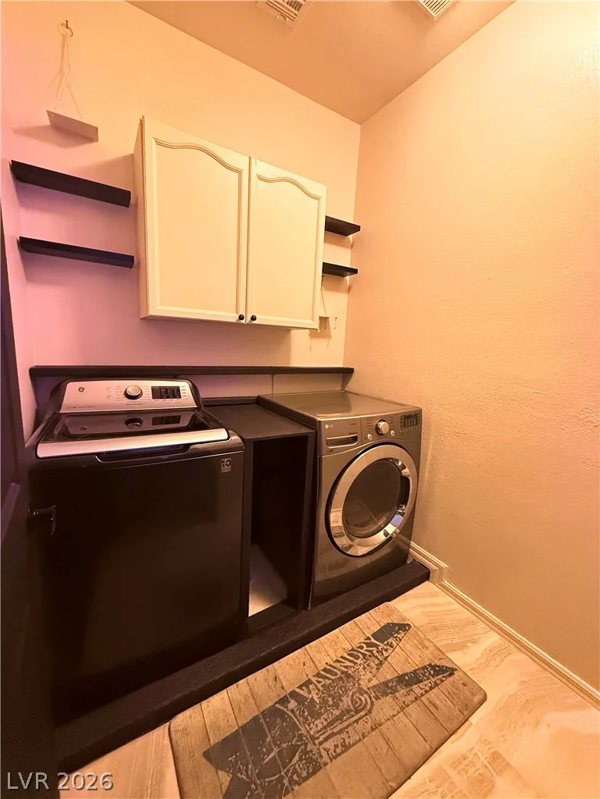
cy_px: 400
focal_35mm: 14
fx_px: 324
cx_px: 300
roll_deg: -3.5
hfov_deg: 85.7
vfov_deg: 102.1
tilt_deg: -9.1
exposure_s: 1/60
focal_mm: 2.22
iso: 800
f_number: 2.2
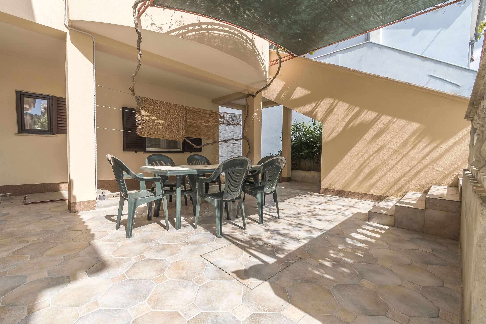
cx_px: 243
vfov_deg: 77.3
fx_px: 202
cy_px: 162
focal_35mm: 15
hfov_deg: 100.4
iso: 160
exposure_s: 1/250
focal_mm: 10
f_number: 11
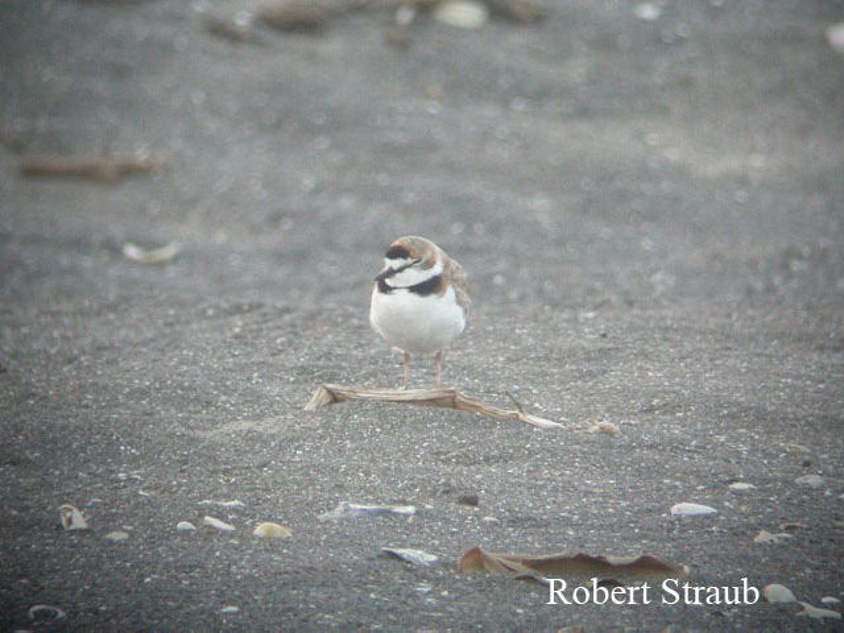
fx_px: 2365
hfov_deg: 20.2
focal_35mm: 97
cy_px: 316
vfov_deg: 15.2
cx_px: 422
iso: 400
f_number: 3.9
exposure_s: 1/60
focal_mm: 20.2
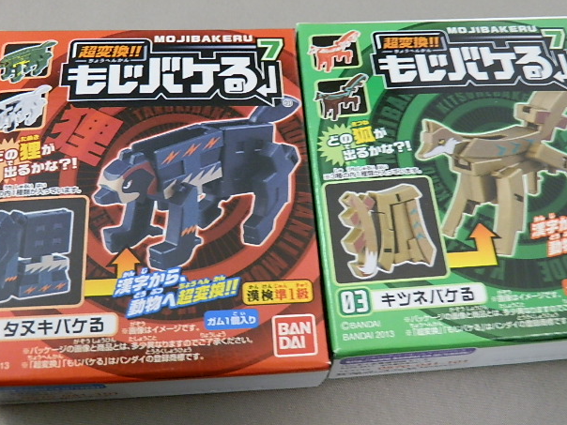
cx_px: 290
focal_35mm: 36
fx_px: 590
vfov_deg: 39.6
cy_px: 222
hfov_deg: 51.3
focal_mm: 6.17
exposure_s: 1/8
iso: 250
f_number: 3.5
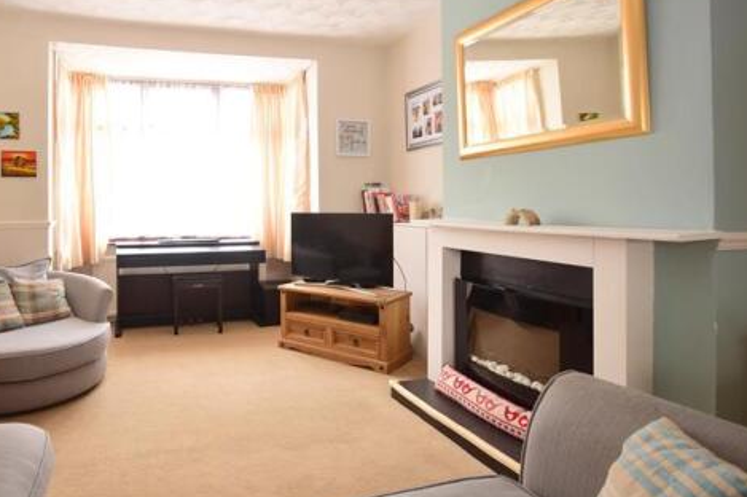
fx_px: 435
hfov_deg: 78.5
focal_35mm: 21
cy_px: 198
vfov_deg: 58.9
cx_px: 247
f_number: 5.6
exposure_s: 1/10
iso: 400
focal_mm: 10
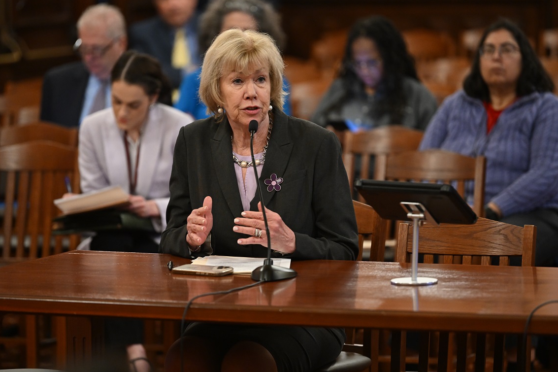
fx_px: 3037
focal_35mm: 196
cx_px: 278
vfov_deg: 7.0
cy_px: 176
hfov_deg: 10.5
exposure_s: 1/160
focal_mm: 185
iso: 3200
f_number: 2.8
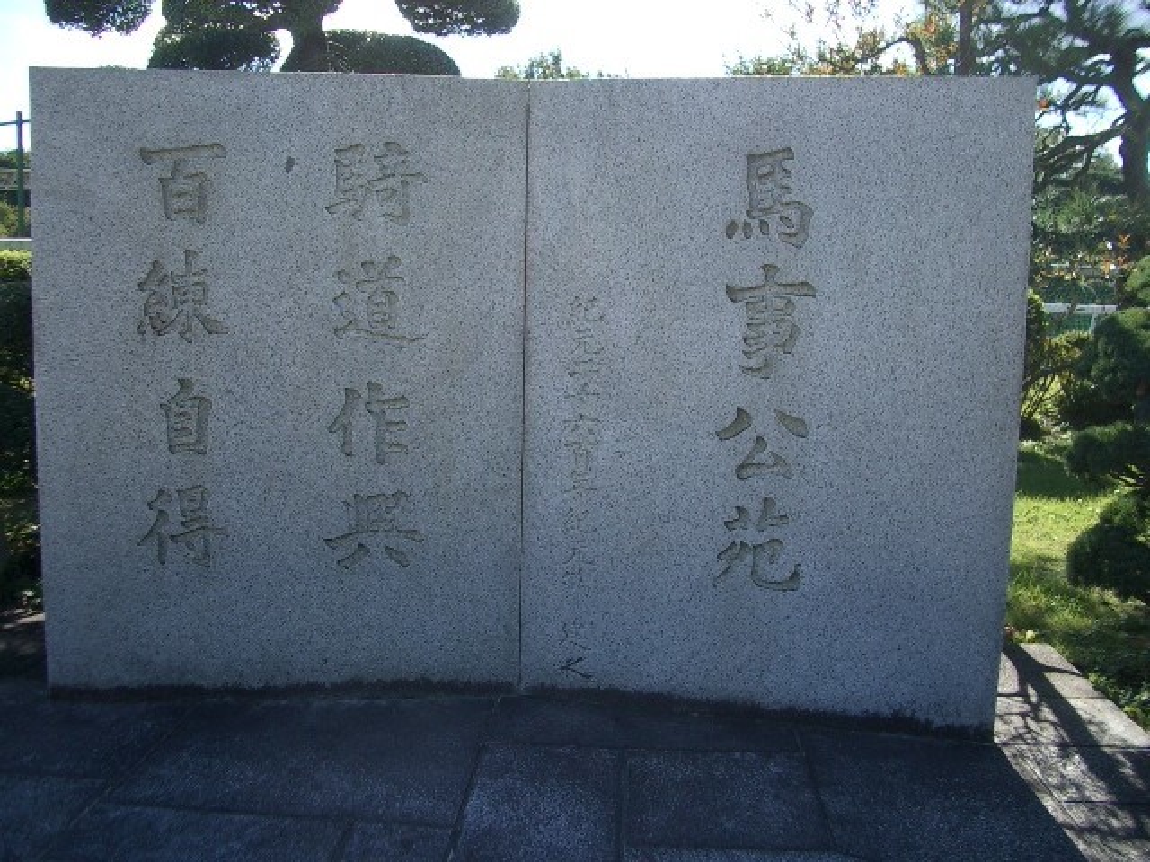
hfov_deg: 52.6
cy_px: 431
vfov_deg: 40.7
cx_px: 575
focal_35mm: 35
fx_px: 1163
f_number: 2.6
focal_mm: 5.8
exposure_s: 1/500
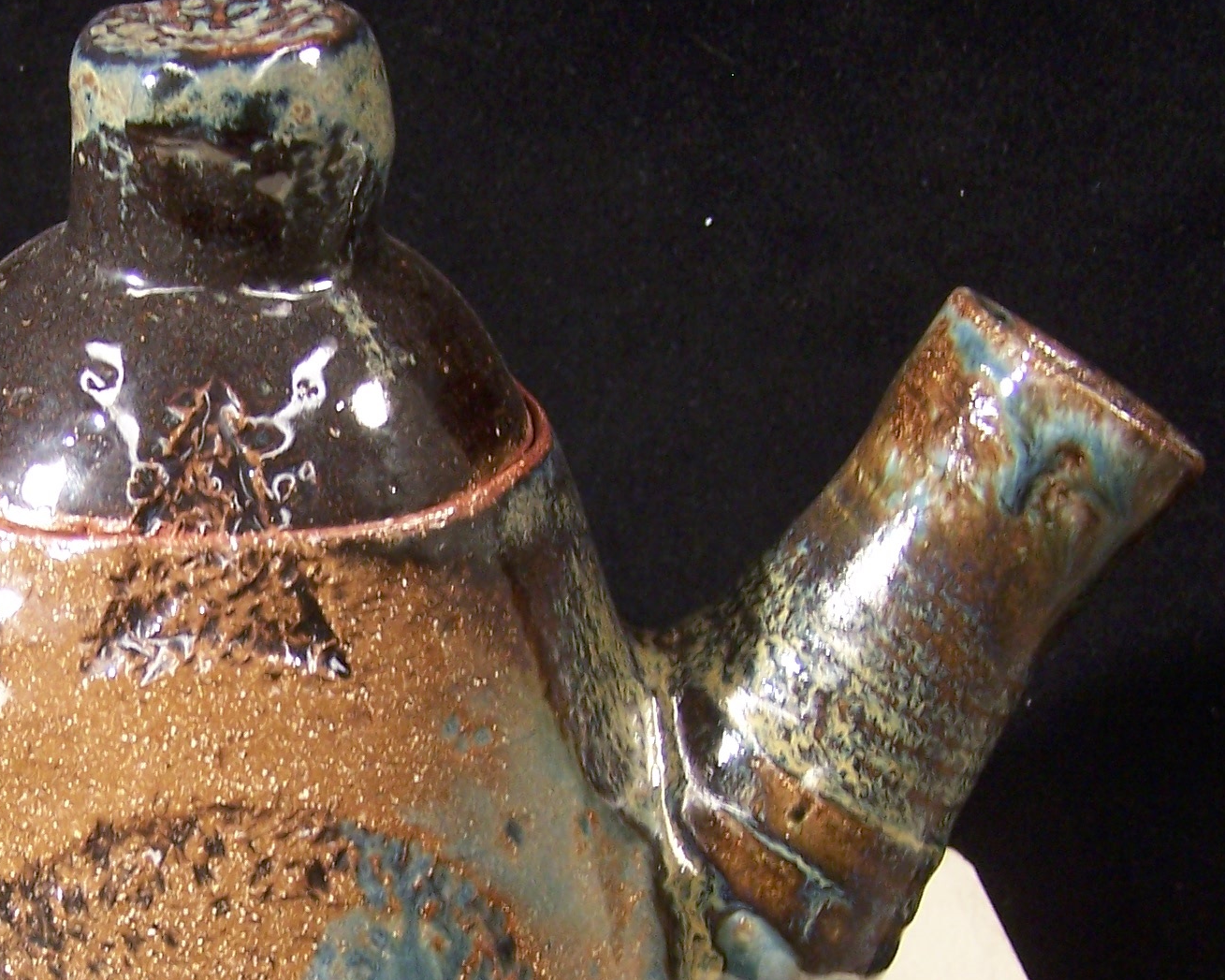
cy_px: 773
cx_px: 205
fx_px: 2646
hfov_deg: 25.5
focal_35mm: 73
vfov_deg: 20.8
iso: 140
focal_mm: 6.3
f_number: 2.8
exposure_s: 1/15
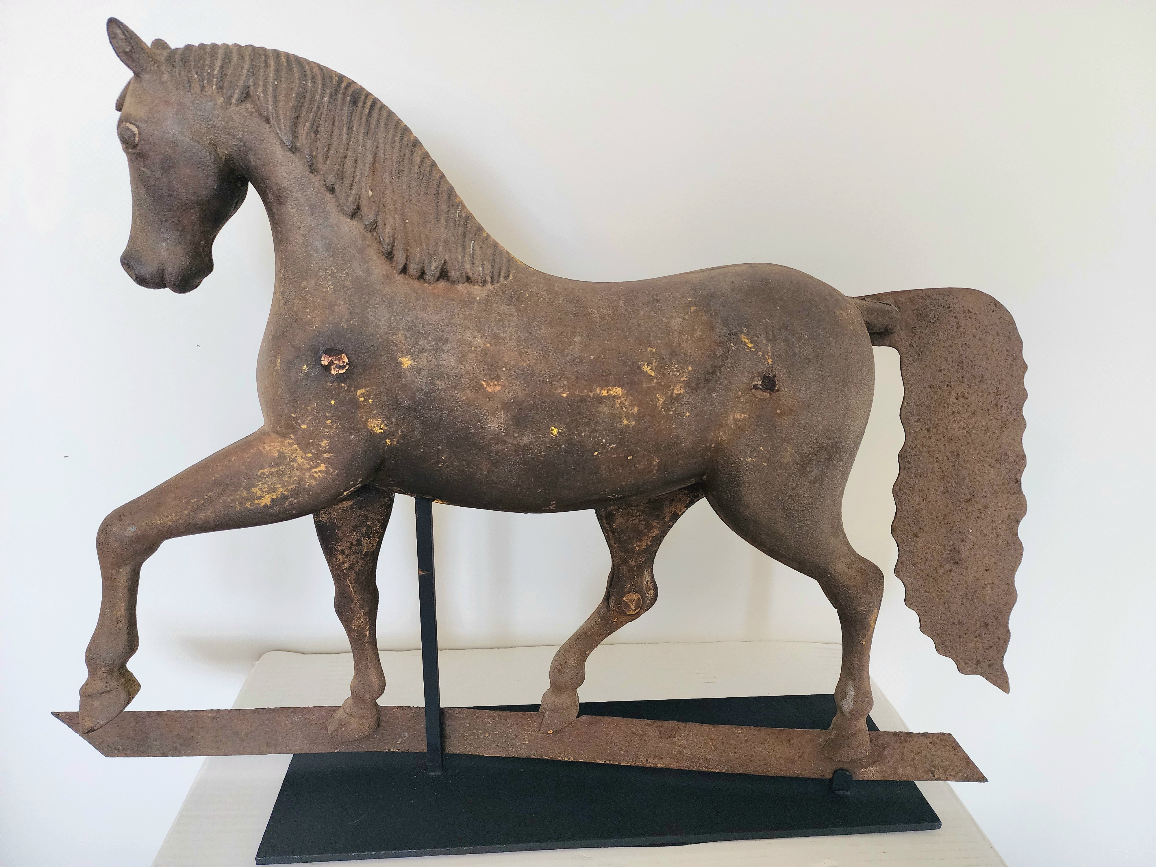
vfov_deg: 58.9
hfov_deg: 73.9
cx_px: 578
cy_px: 434
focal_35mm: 23
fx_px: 768
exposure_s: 1/120
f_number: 1.8
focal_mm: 6.4
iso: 640
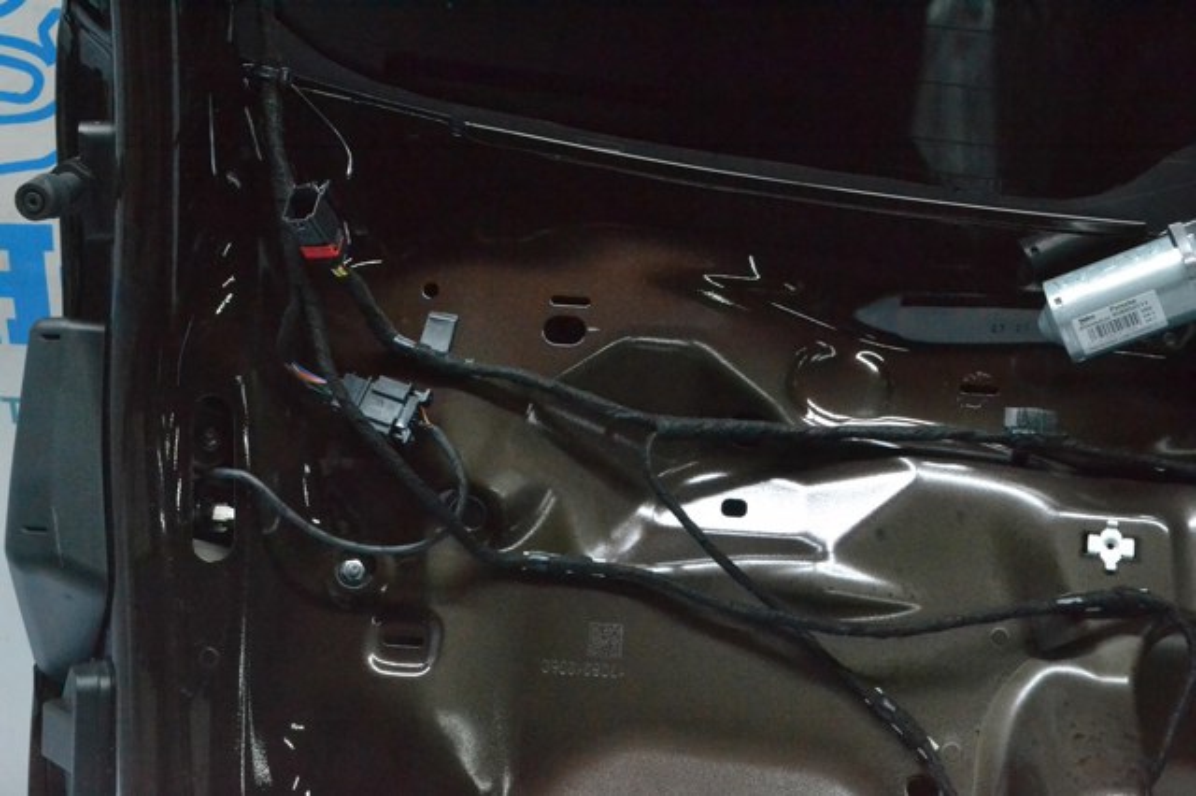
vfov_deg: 28.0
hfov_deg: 41.1
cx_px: 598
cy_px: 398
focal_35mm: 48
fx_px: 1594
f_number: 10
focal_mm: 32
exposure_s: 1/160
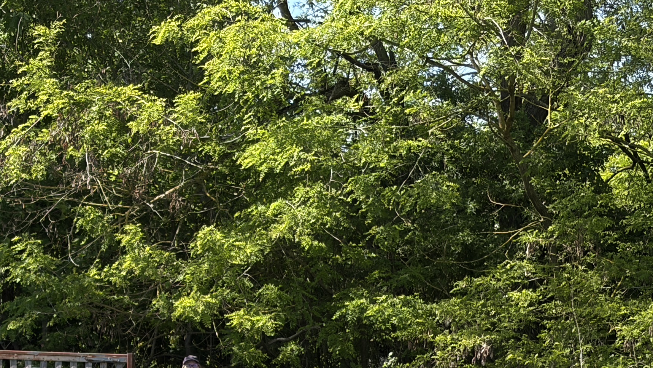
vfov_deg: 9.0
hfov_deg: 16.1
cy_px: 492
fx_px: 2303
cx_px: 270
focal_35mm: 133
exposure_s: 1/1453
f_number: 1.6
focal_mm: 5.96
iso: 40
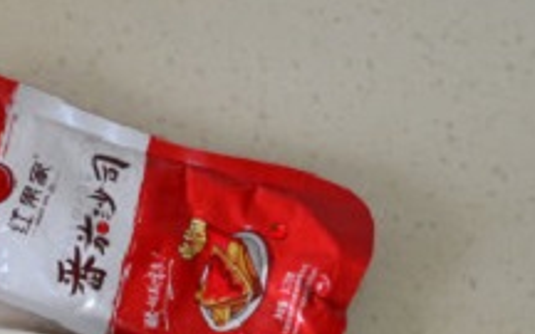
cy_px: 471
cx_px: -223
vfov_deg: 9.8
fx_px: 1906
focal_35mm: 131
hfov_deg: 15.0
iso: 500
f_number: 4
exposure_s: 1/30
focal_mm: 25
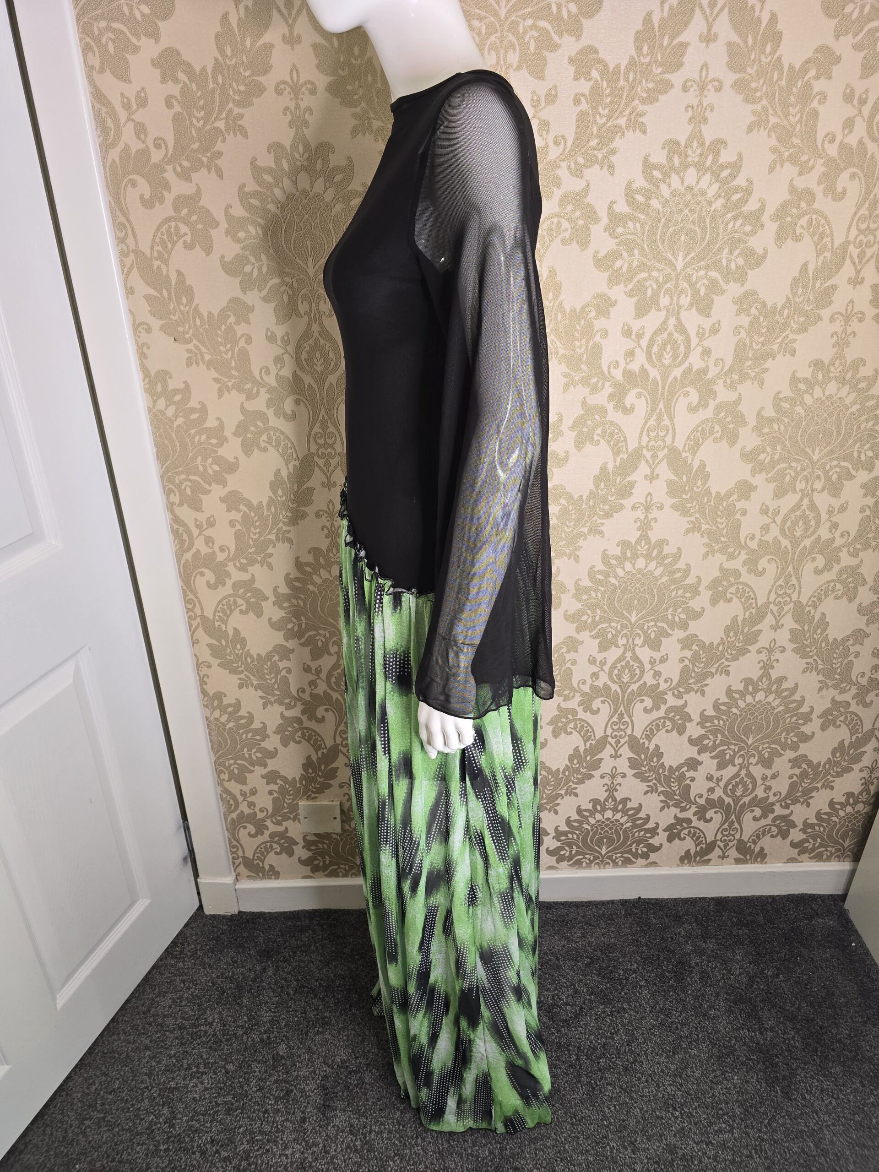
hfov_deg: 58.9
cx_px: 440
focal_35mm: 23
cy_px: 586
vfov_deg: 73.9
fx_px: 779
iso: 40
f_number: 1.7
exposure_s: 1/50
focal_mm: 6.3
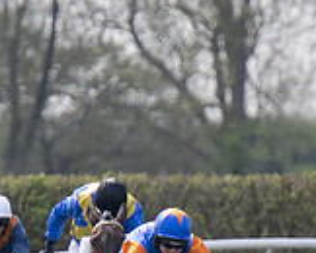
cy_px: 545
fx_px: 17547
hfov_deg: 1.0
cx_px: 404
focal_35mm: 1874
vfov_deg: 0.8
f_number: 4
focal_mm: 230
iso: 200
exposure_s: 1/1250
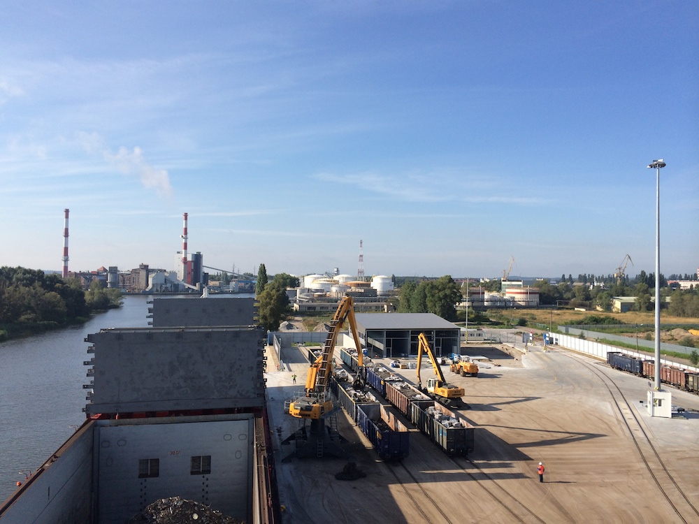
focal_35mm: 30
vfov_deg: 46.8
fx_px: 606
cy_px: 262
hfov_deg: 60.0
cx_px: 350
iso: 40
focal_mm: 4.12
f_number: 2.2
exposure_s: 1/2283
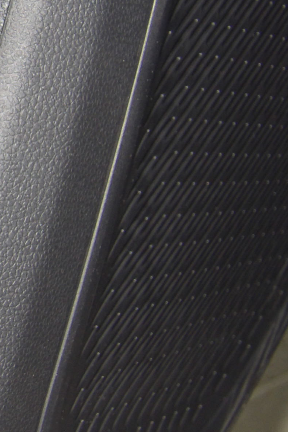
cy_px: 163
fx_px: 1968
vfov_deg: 12.5
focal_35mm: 164
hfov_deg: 8.2
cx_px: -143
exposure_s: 1/100
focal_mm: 13
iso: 200
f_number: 4.1
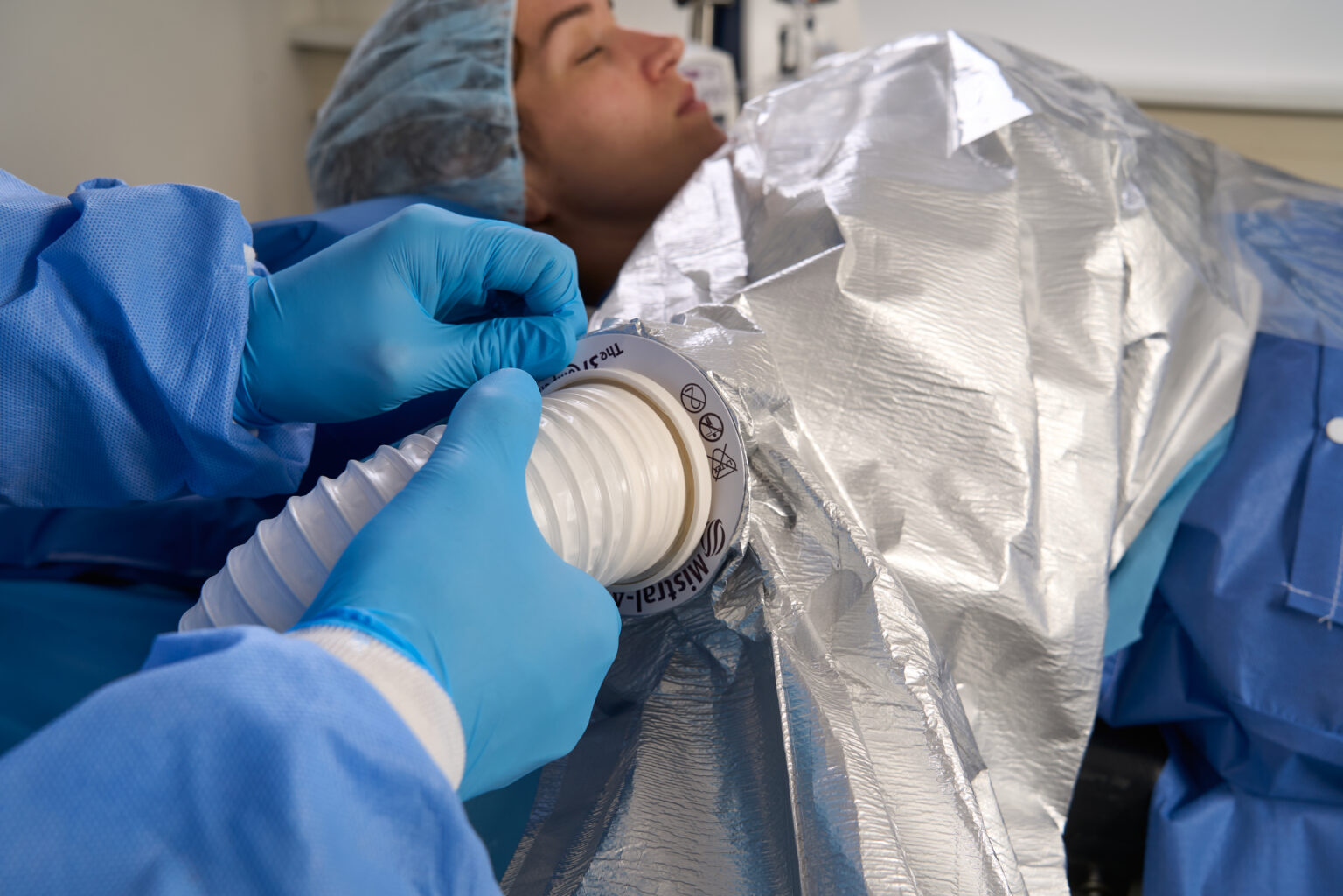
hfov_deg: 53.1
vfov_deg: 36.9
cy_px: 448
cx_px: 672
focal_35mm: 36
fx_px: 1343
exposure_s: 1/160
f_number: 8
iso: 160
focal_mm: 36
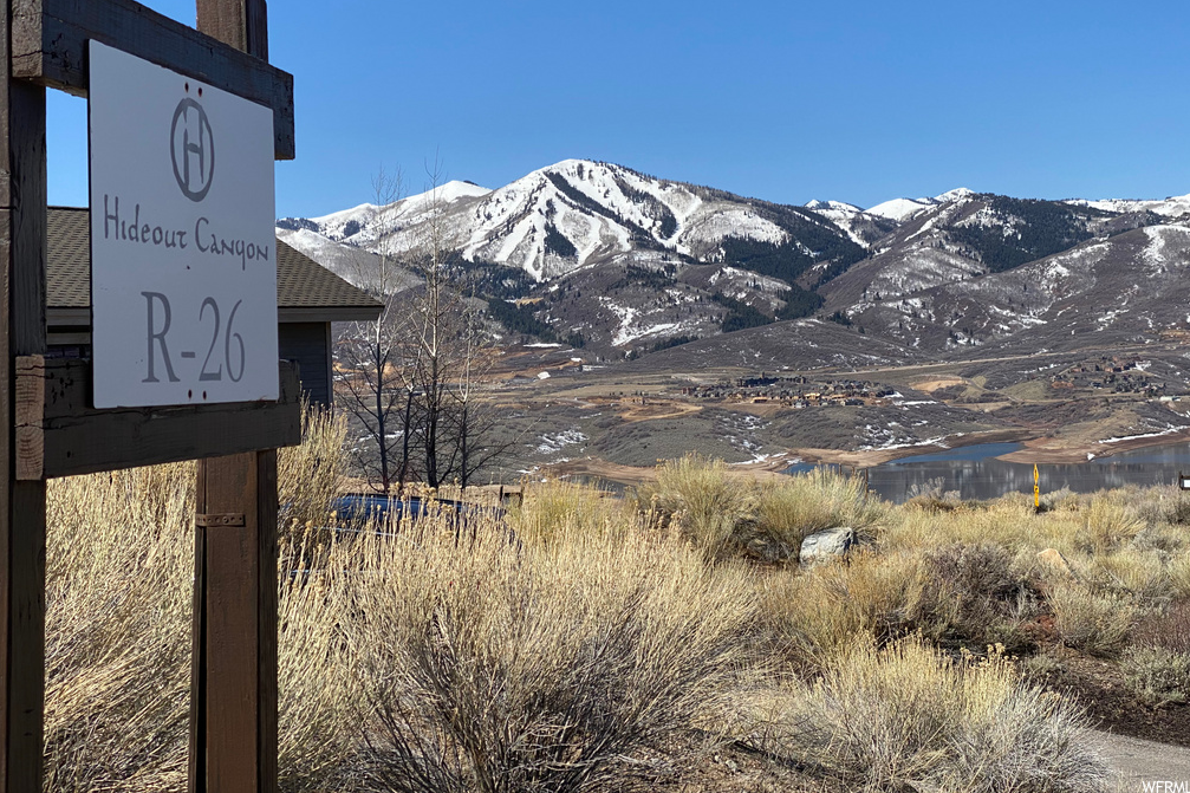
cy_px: 342
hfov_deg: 36.3
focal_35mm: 55
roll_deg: +1.6
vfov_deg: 24.6
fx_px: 1818
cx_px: 598
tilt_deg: +0.6
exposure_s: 1/1776
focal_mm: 6
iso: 20
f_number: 2
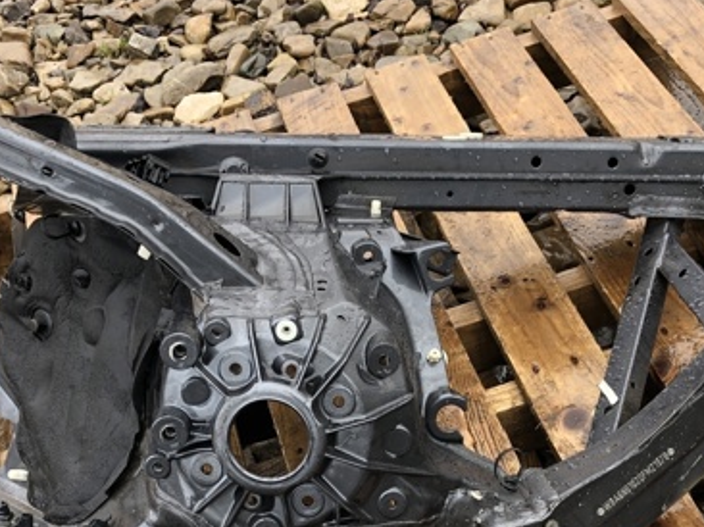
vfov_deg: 29.0
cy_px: 419
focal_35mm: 49
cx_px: 358
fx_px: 996
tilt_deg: -48.0
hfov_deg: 38.9
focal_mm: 4
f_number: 1.8
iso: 20
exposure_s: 1/163
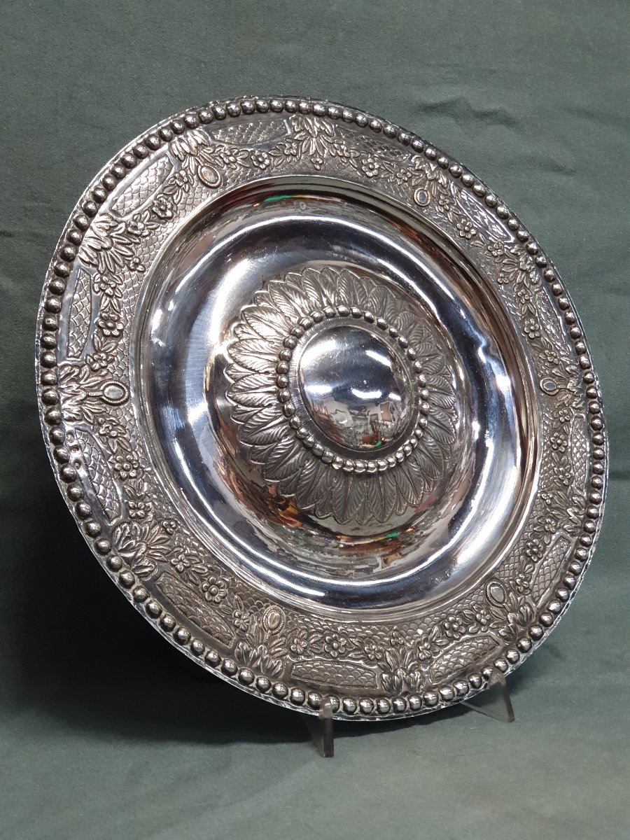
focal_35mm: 52
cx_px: 315
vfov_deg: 36.8
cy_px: 420
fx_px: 1262
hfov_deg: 28.0
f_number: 2.4
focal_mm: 6
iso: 200
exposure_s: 1/33
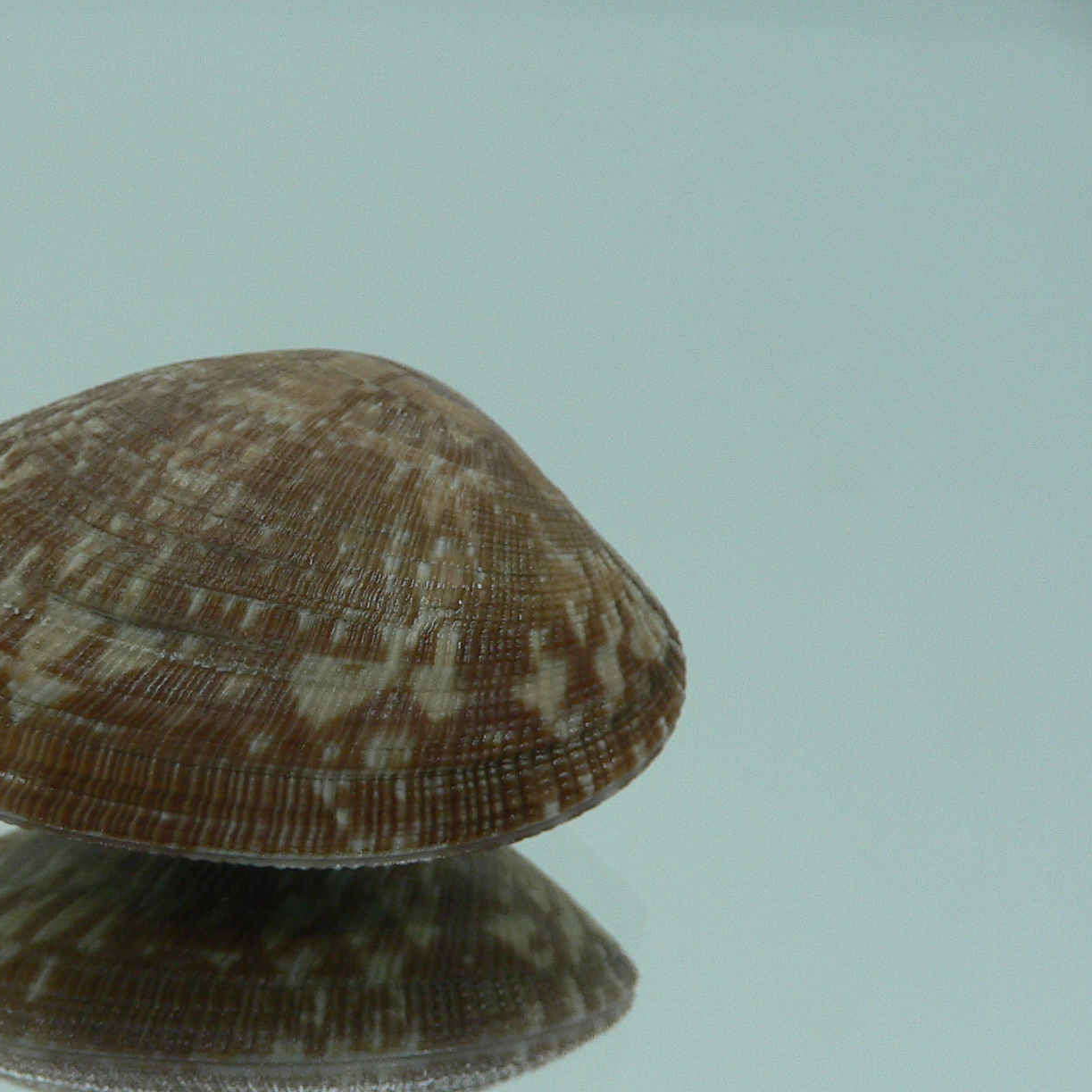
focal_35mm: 51
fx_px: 1820
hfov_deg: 32.7
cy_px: 653
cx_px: 264
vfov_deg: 33.3
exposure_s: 1/60
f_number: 2.8
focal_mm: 4.6
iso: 100
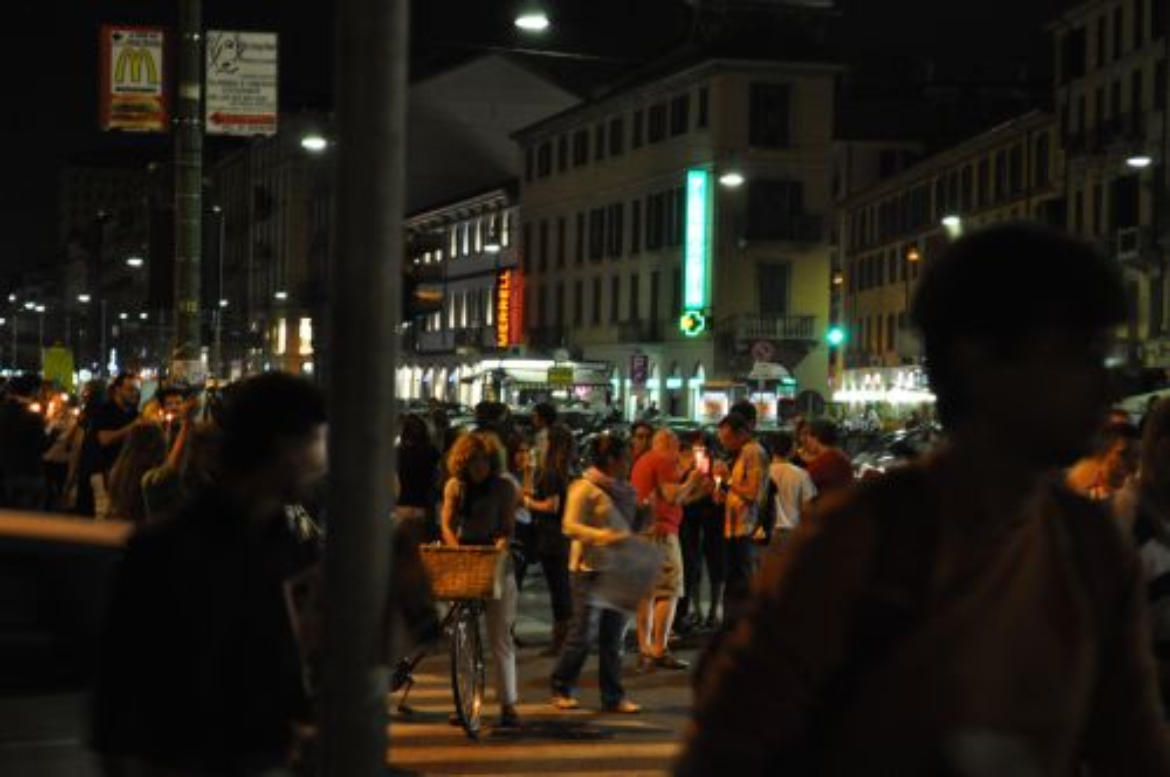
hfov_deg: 24.6
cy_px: 388
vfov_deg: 16.5
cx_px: 585
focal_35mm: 82
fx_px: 2678
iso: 1600
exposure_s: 1/13
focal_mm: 55
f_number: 5.6
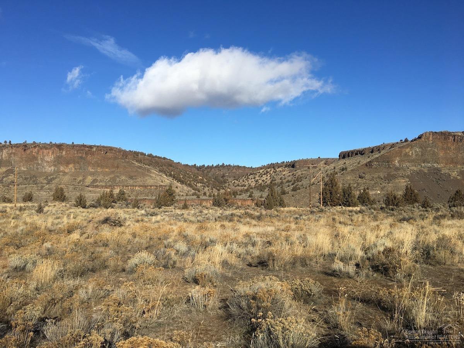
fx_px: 389
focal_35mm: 29
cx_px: 232
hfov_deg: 61.7
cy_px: 174
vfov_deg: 48.2
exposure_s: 1/2331
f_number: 2.2
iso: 25
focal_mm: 4.15
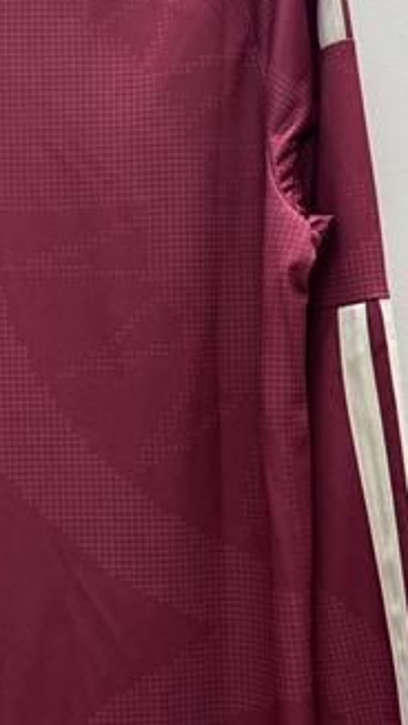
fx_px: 1231
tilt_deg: +4.1
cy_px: 339
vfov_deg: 32.8
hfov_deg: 18.3
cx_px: -18
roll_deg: +1.0
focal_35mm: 64
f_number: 1.78
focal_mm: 6.76
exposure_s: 1/50
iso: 160
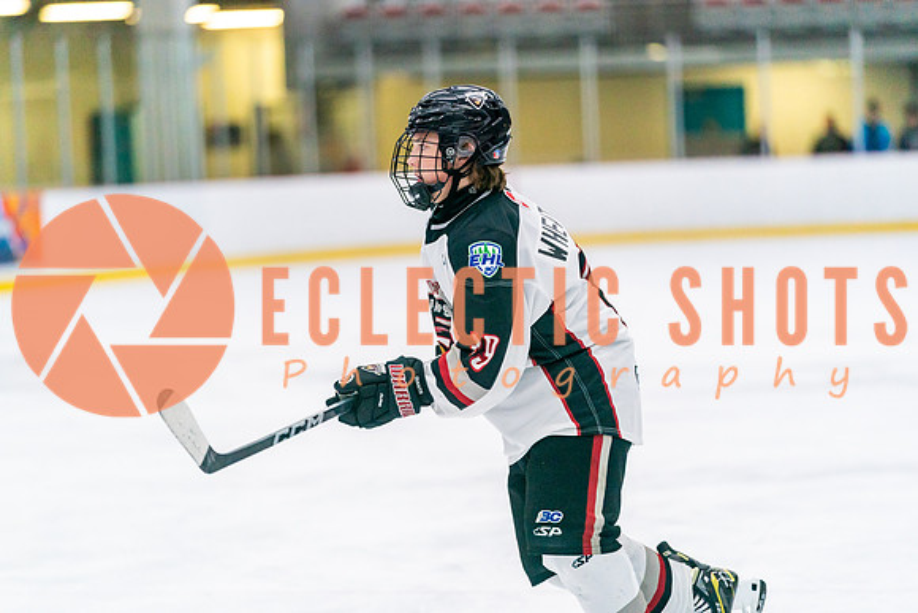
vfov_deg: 7.7
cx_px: 459
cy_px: 306
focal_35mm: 179
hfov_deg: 11.5
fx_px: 4565
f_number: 2.8
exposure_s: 1/1250
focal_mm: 179
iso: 3200
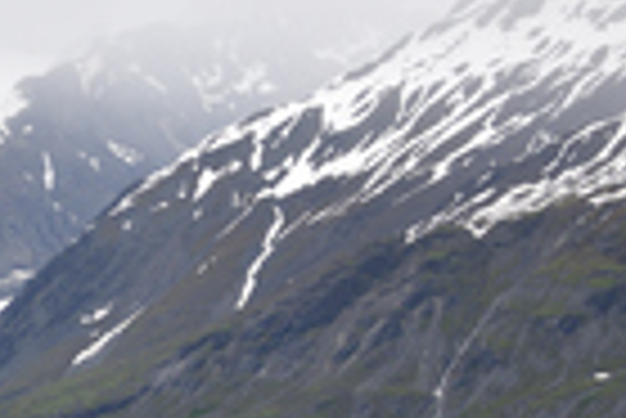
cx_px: -356
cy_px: 780
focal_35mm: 181
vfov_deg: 7.4
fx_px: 3151
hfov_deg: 10.9
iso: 64
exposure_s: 1/100
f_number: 11
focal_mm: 45
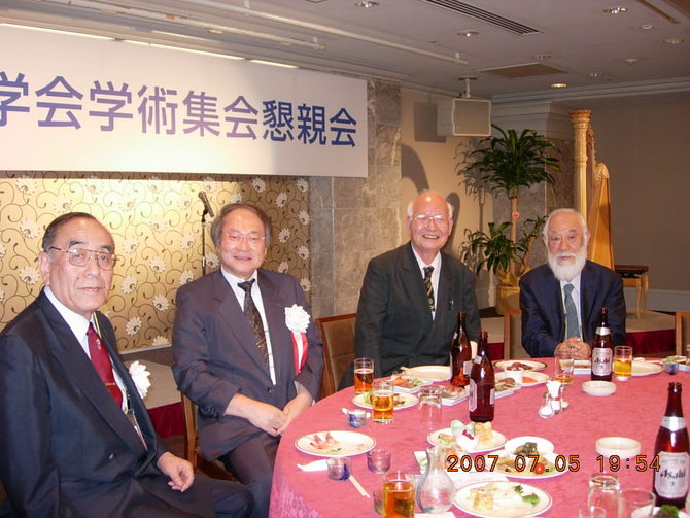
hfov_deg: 49.0
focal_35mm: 38
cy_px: 259
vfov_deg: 37.7
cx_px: 345
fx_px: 758
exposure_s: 1/52.2
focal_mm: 7.8
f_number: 2.8
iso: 105
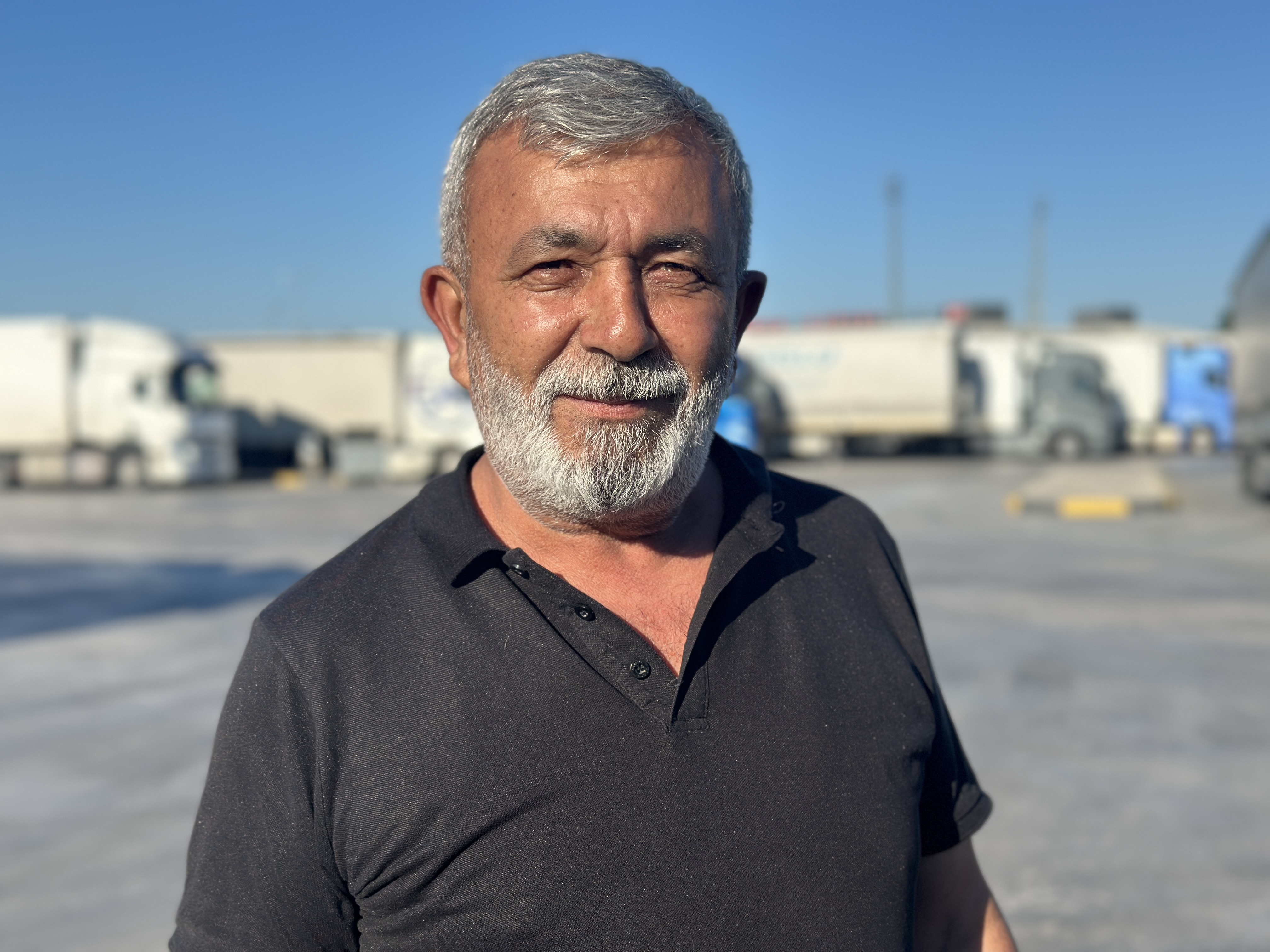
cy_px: 476
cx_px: 635
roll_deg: -0.1
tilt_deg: -1.4
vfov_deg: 30.3
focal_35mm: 48
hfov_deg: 39.7
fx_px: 1761
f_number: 1.78
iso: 80
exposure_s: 1/5263
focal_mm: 6.86
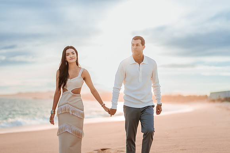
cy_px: 84
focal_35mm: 64
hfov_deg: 31.5
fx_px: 408
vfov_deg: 21.3
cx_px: 126
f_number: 1.4
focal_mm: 58
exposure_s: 1/8000
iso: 250
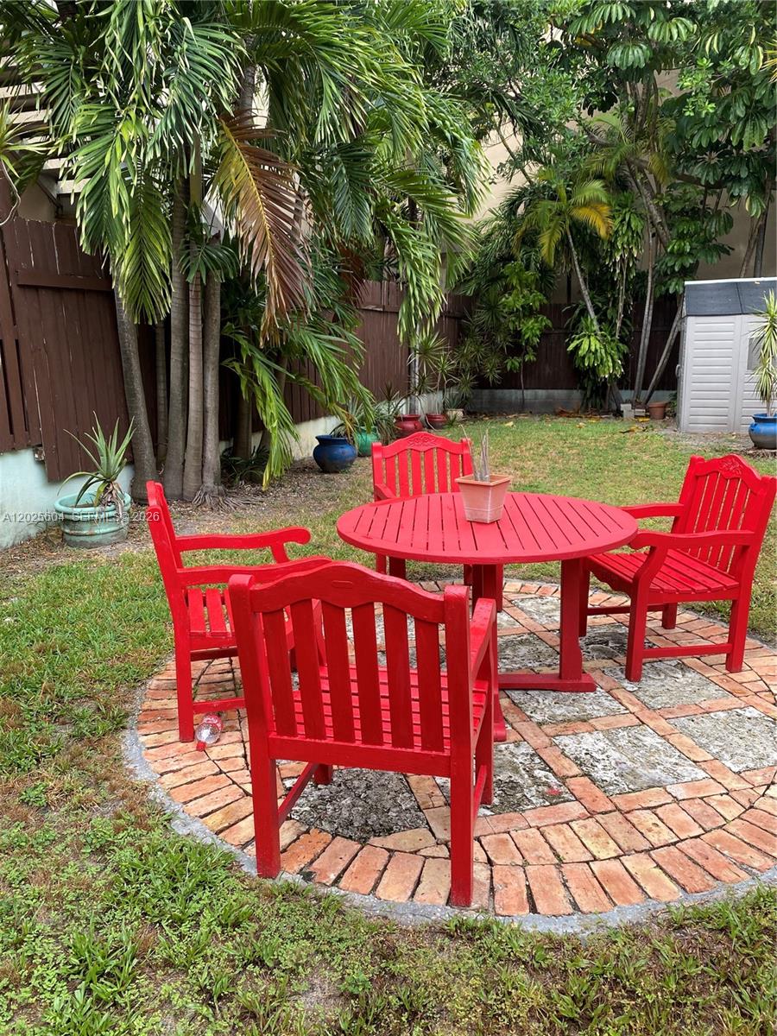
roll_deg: -0.2
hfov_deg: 53.1
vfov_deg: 67.3
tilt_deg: -12.5
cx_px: 388
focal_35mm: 26
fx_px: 778
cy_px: 518
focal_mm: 4.25
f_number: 1.8
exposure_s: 1/373
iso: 32
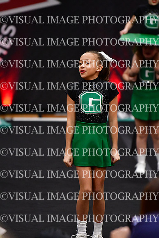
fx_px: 1887
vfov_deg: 7.2
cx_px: 80
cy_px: 119
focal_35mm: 285
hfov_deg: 4.8
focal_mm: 190
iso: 4000
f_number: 2.8
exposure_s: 1/800
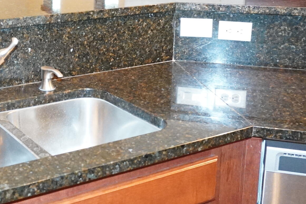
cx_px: 37
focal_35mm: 62
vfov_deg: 21.6
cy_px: 39
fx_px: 527
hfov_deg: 31.1
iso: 6400
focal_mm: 16
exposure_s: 1/100
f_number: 3.5
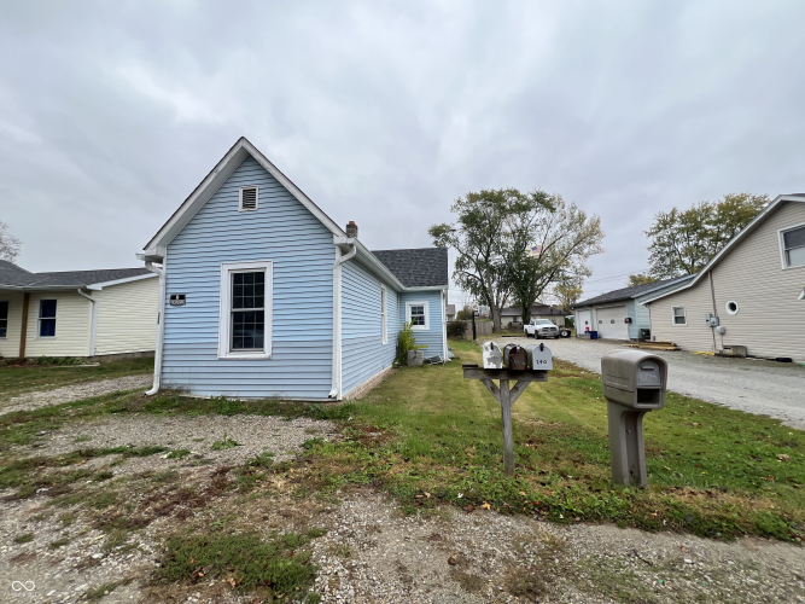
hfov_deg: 106.2
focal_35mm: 13
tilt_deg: +5.0
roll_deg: +2.2
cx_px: 402
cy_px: 302
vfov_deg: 89.9
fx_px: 302
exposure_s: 1/404
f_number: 1.8
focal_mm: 1.57
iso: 32
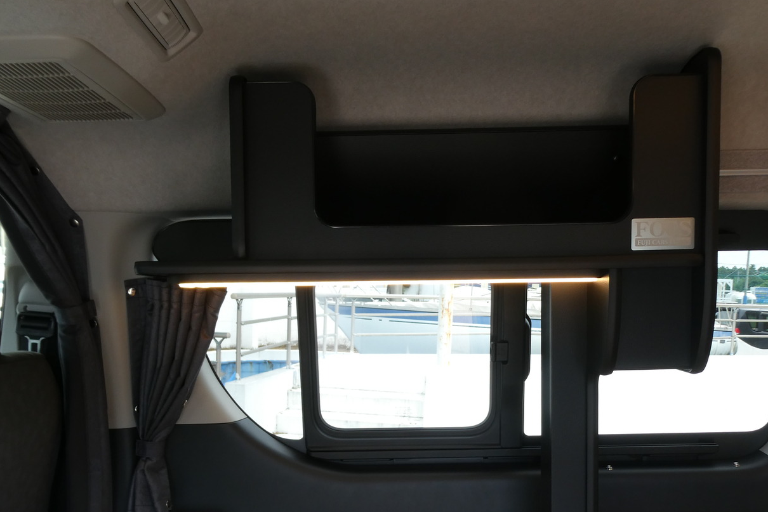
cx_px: 390
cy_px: 358
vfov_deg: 39.3
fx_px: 704
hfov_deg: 57.2
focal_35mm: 33
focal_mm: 4.3
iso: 80
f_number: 3.3
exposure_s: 1/100
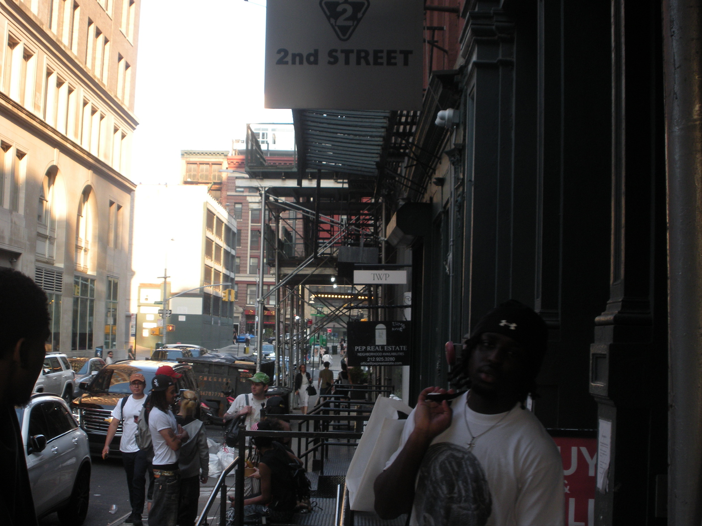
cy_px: 263
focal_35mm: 52
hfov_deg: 36.8
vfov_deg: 28.0
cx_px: 351
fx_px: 1055
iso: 97
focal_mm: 9.1
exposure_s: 1/60
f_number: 4.4
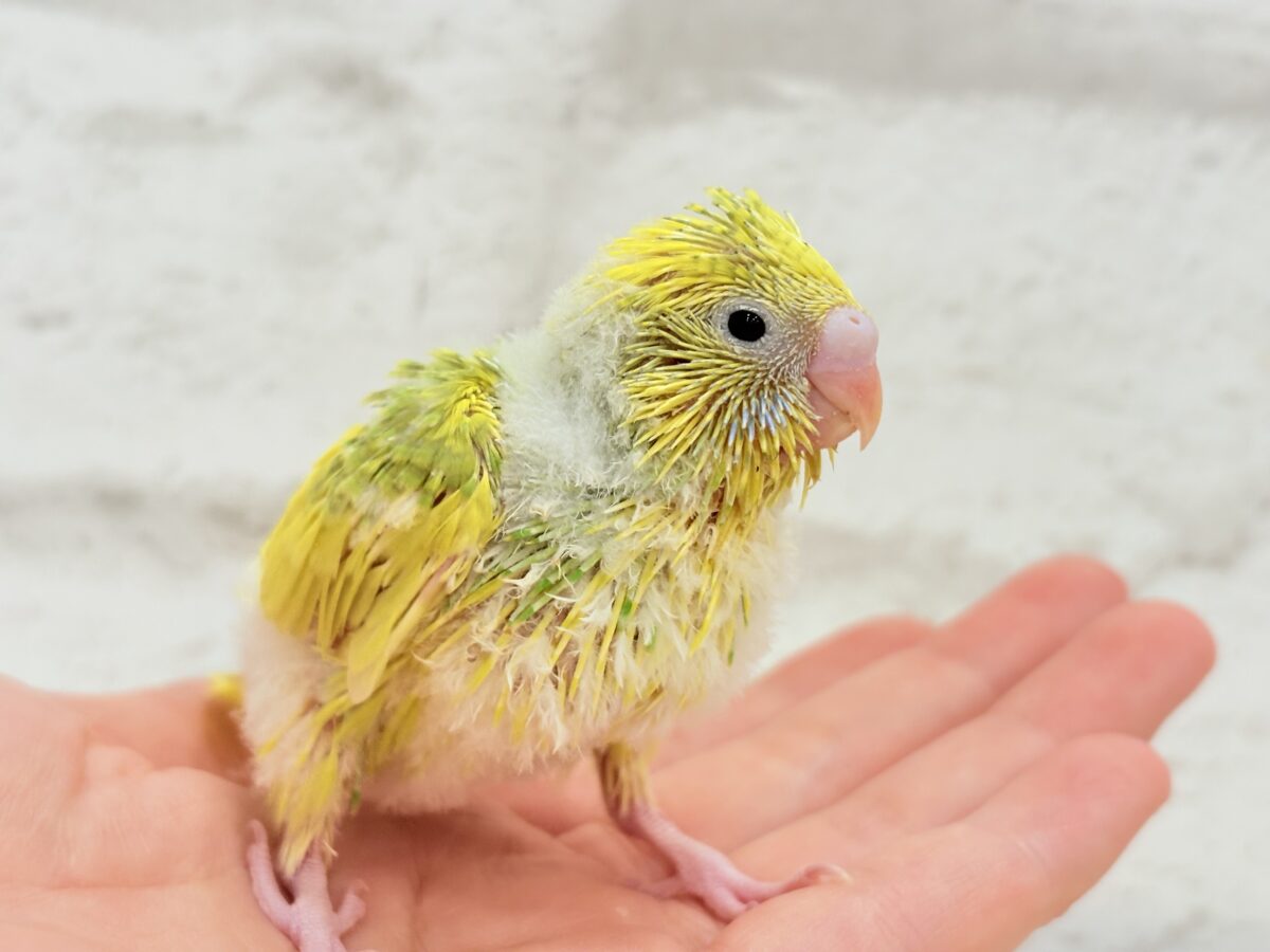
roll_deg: -4.5
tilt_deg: -0.6
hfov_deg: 36.8
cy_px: 476
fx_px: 1908
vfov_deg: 28.0
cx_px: 635
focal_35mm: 52
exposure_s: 1/100
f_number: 1.6
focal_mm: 5.96
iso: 80
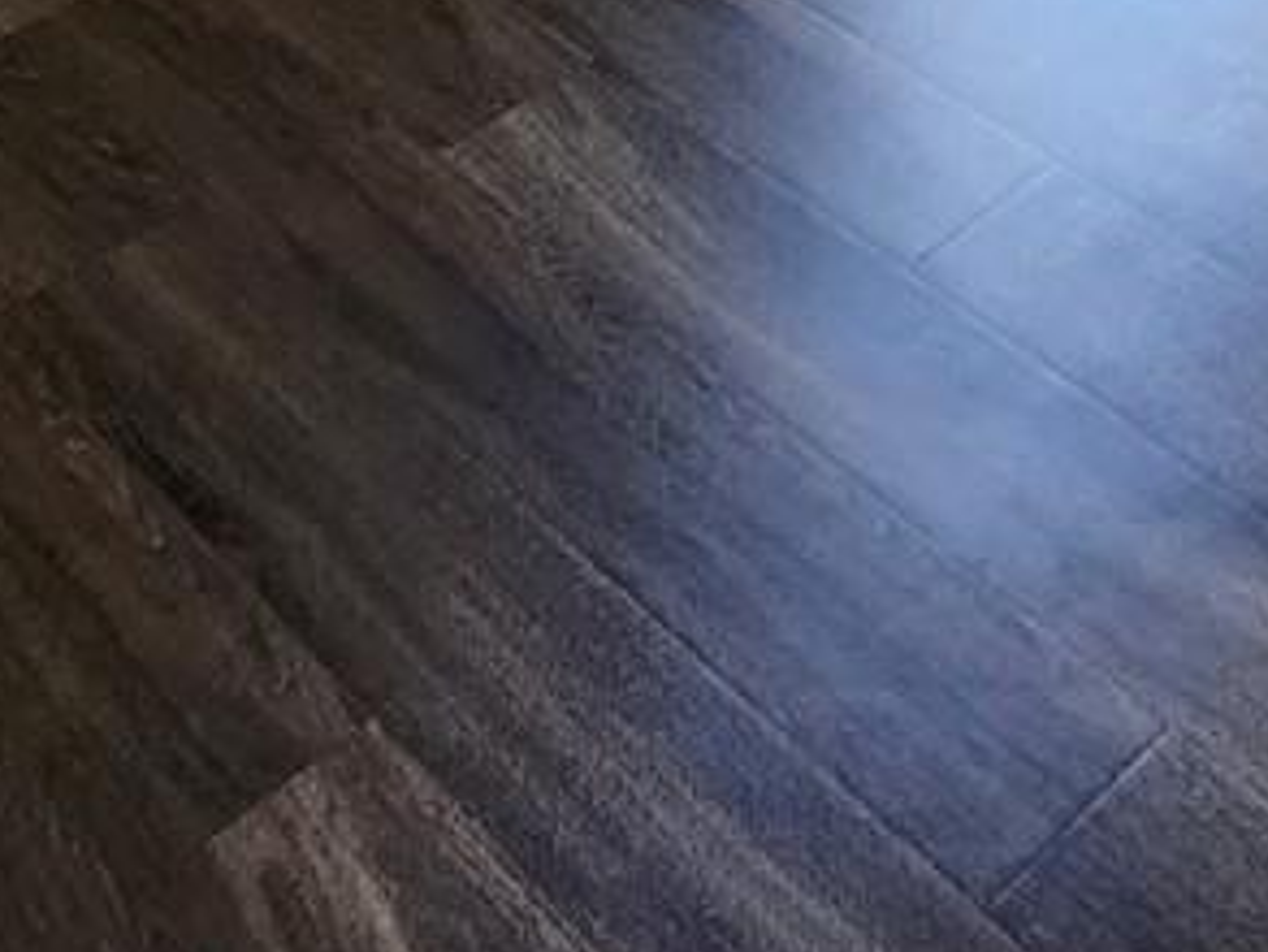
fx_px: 2602
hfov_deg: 25.6
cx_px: 1355
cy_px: -1450
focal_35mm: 71
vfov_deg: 13.6
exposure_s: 1/60
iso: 64
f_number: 2.2
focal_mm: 1.74
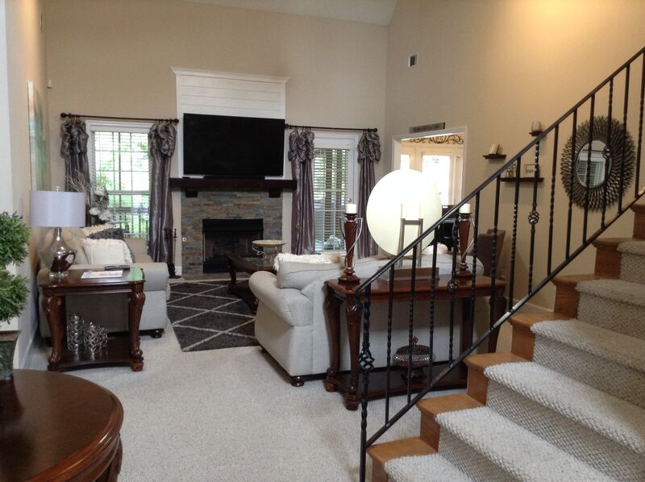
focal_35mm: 33
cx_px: 322
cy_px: 241
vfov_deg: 42.9
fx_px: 614
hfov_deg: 55.4
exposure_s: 1/24
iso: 80
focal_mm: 3.3
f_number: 2.4
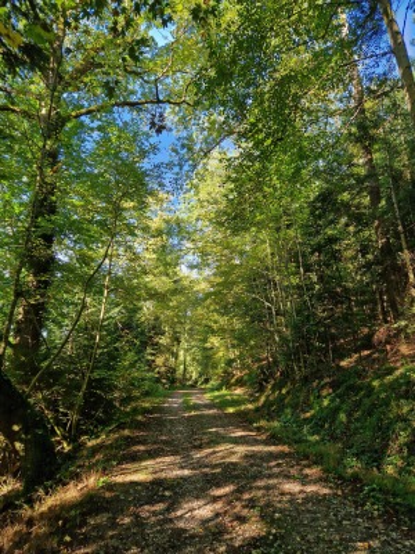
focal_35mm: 23
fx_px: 368
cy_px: 277
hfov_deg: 58.9
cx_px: 208
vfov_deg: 73.9
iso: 50
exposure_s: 1/180
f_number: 1.8
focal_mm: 5.4
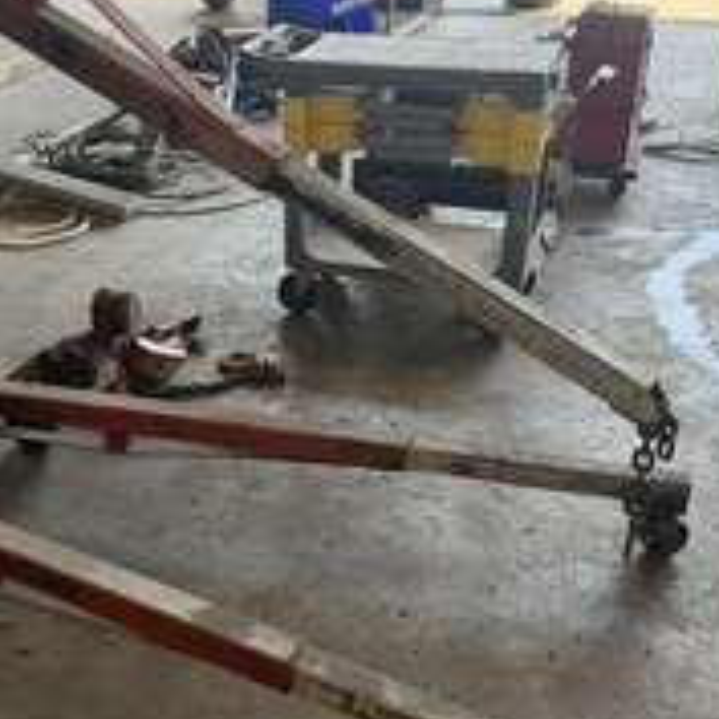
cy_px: 382
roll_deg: +1.4
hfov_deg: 34.9
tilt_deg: -25.7
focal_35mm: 48
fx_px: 1128
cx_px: 223
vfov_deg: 35.3
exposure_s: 1/202
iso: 125
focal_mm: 6.76
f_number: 1.78
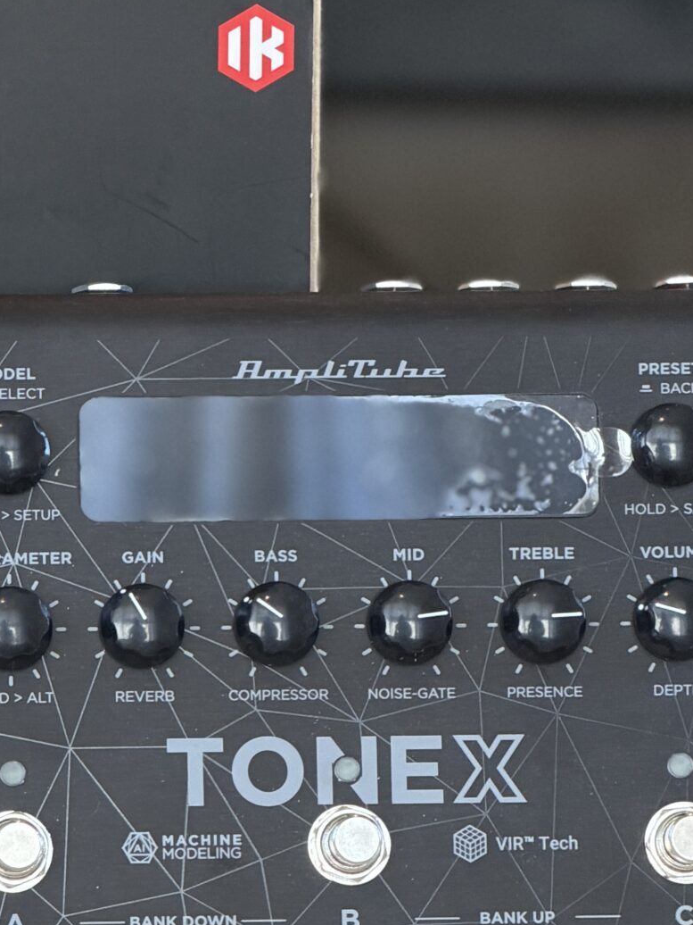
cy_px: 506
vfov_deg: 8.0
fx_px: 6593
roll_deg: -0.4
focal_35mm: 247
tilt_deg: -10.8
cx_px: 41
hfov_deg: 6.0
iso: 250
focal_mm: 16.89
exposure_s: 1/121
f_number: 2.8
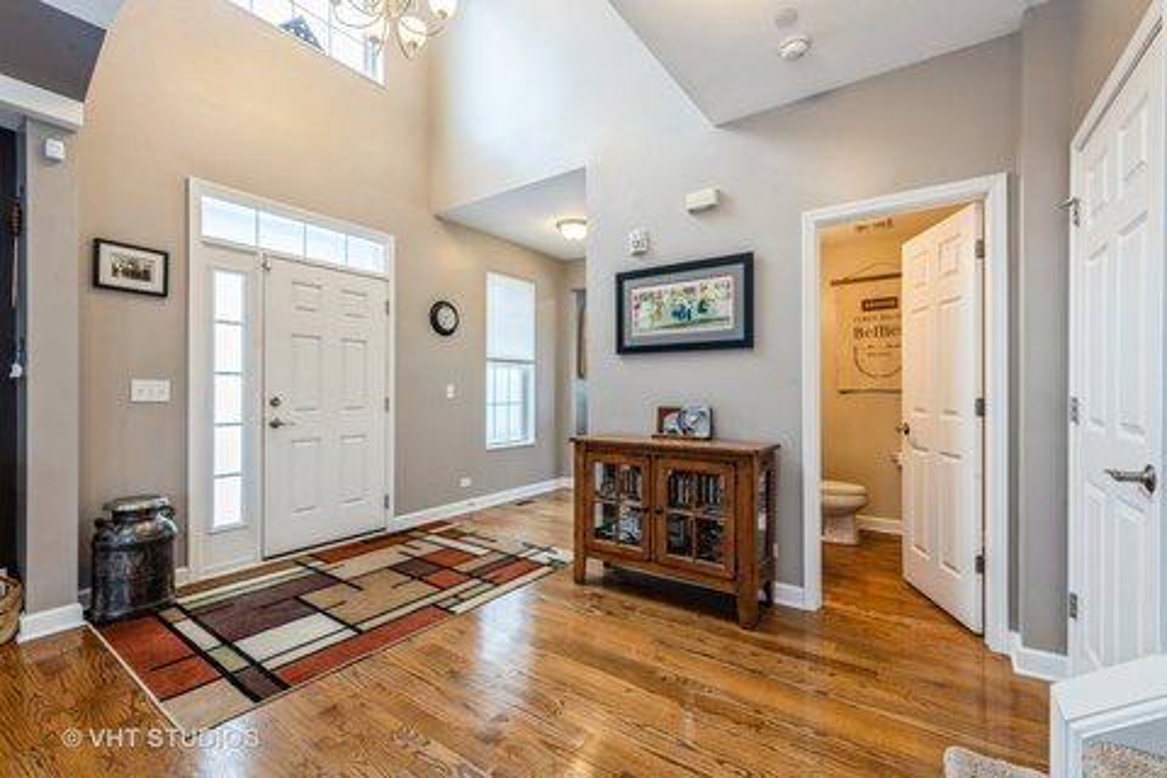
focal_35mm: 16
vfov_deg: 73.7
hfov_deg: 96.7
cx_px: 584
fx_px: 519
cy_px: 389
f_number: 9.5
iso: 200
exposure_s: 1/8
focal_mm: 16
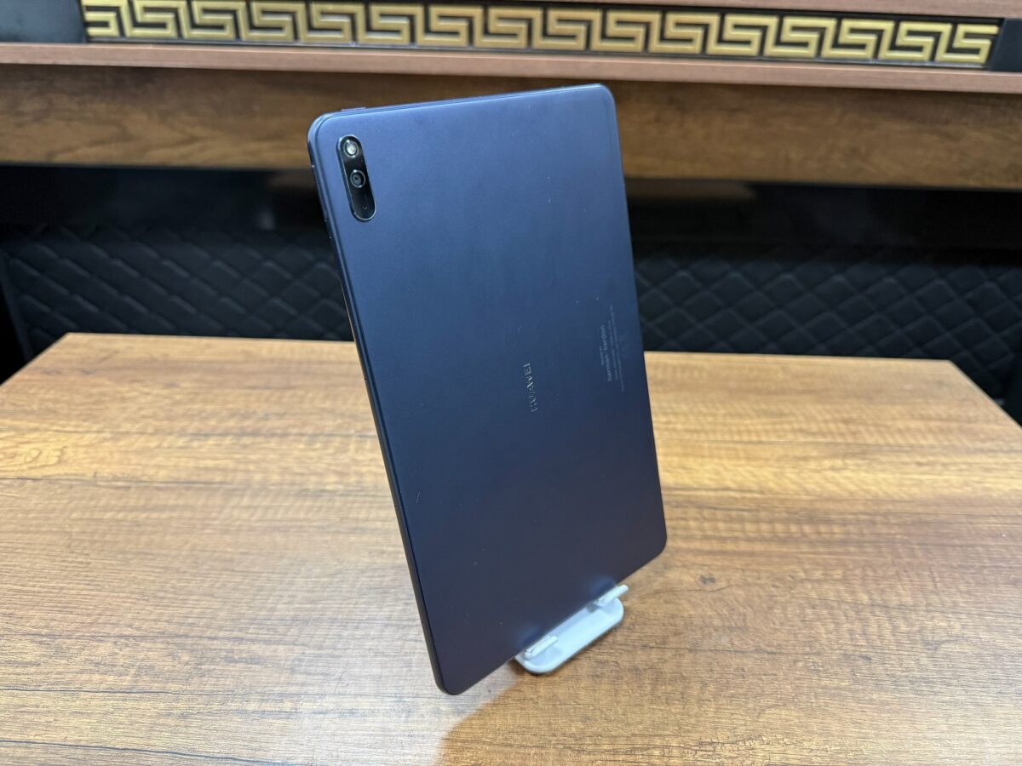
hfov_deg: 71.6
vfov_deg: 56.8
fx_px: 709
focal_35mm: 24
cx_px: 511
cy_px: 383
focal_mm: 6.76
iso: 320
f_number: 1.78
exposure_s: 1/50
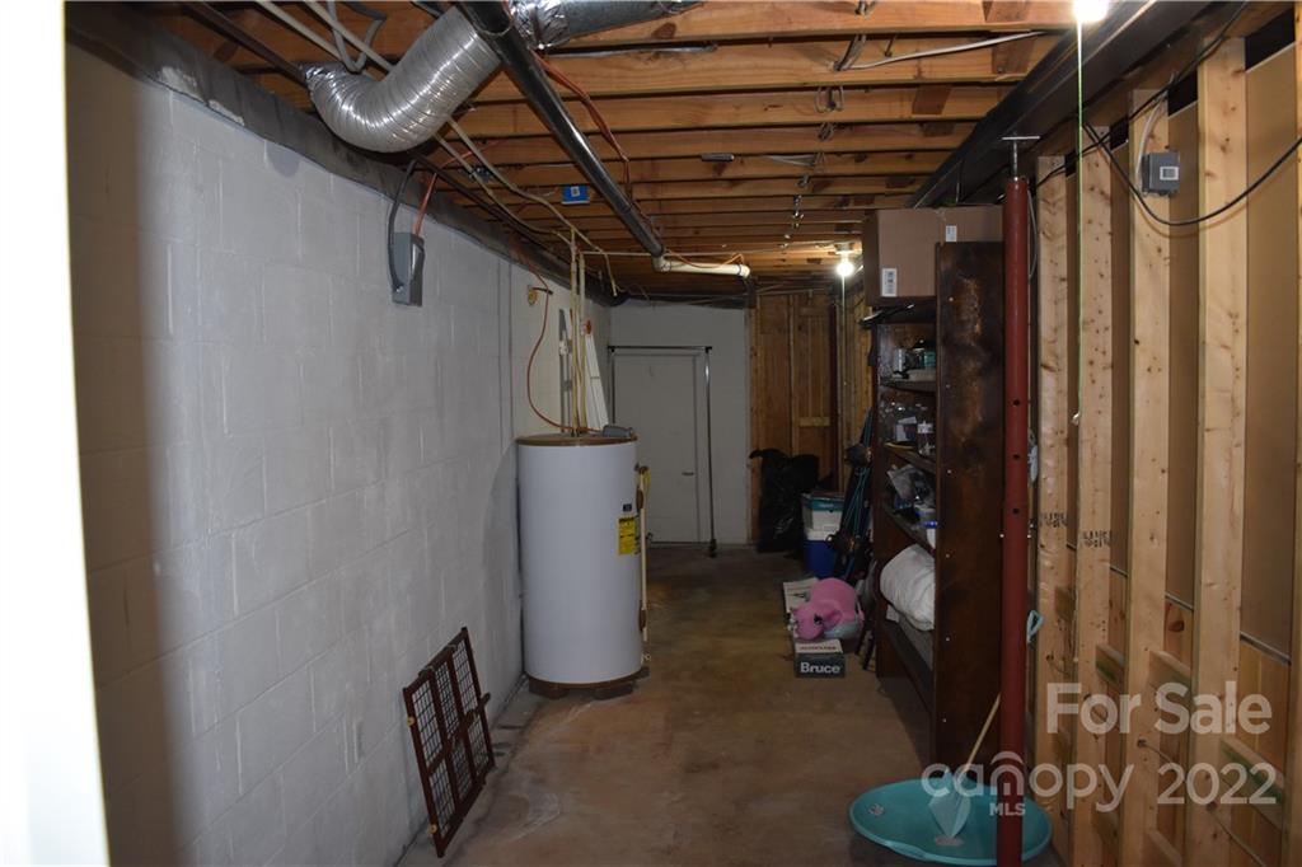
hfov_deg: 67.4
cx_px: 651
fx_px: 976
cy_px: 434
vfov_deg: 47.9
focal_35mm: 27
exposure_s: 1/60
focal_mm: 18
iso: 1000
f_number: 3.5
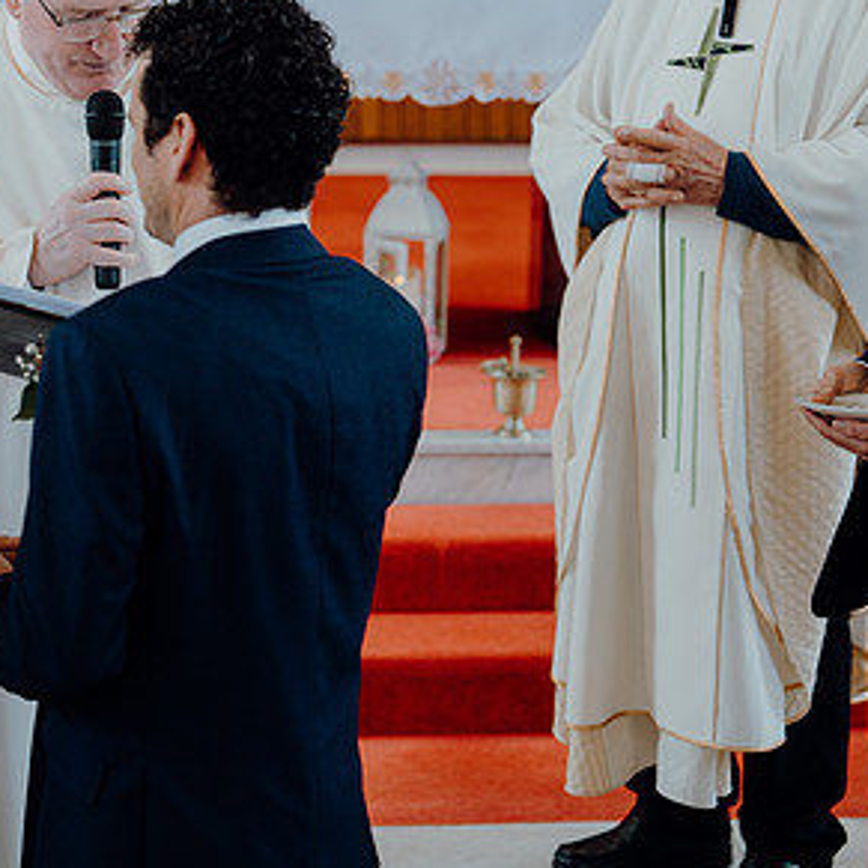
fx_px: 2496
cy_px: 303
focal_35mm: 88
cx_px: 319
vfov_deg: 19.7
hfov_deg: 19.7
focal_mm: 52
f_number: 2.8
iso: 640
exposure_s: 1/200
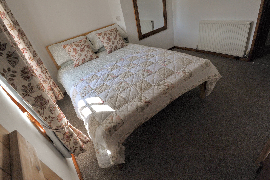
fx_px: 127
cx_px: 131
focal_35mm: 17
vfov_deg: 70.4
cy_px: 88
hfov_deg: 93.3
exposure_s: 1/320
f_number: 9
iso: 1600
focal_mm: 16
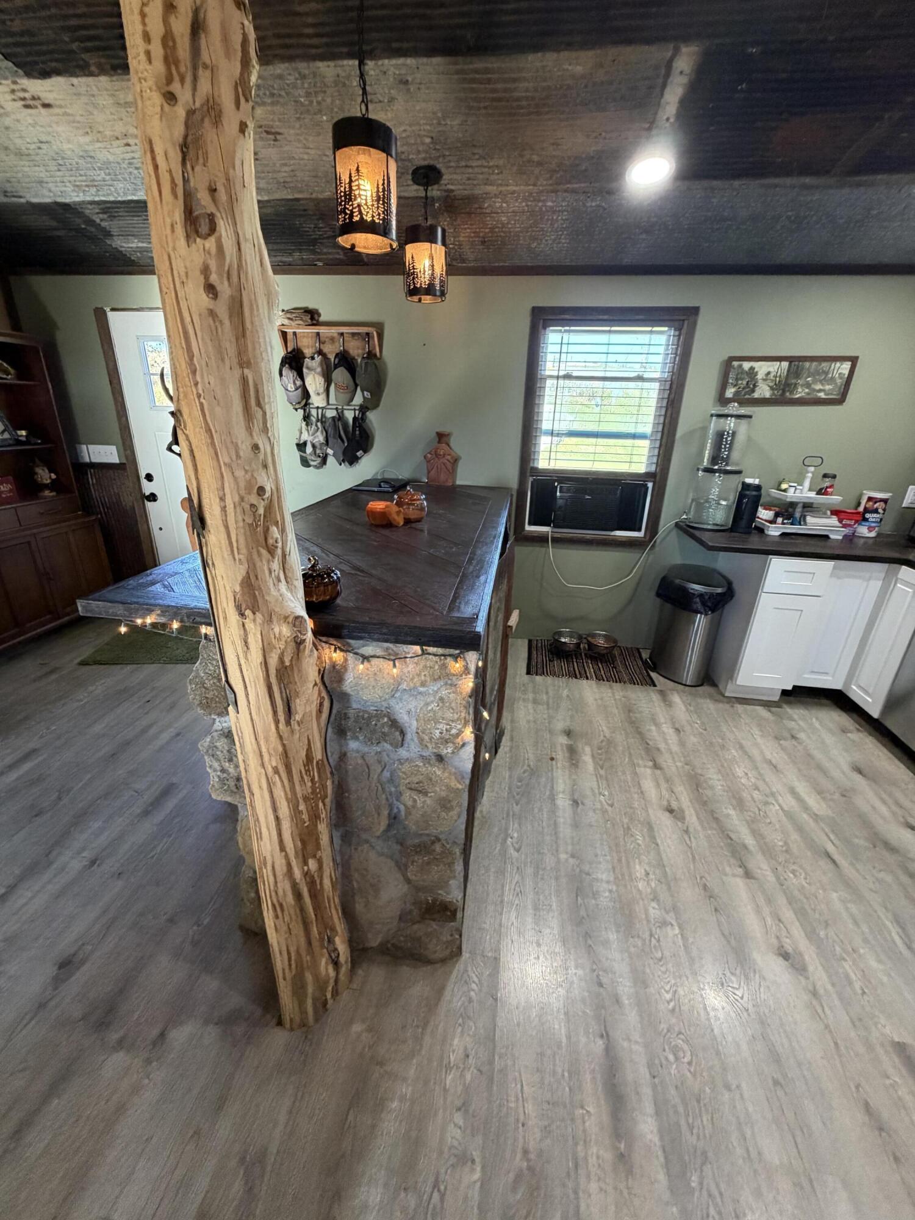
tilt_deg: -21.8
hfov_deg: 85.7
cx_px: 458
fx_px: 493
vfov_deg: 102.1
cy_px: 610
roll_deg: -2.5
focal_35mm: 14
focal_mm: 2.22
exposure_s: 1/60
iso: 400
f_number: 2.2
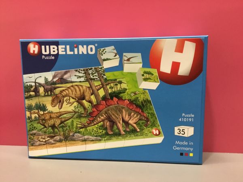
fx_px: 218
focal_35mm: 31
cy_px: 91
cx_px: 122
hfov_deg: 58.4
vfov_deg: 45.4
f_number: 2.4
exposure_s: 1/33
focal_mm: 3.3
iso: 200
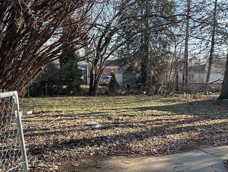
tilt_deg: -8.6
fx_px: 270
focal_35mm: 41
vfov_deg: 34.9
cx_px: 173
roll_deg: -2.6
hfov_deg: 44.1
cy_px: 110
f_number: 1.78
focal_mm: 6.86
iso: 80
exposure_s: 1/680
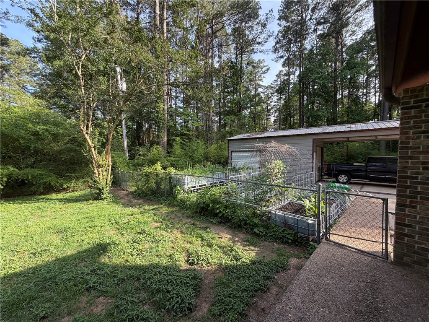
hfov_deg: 102.1
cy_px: 161
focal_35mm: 14
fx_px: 174
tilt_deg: -3.6
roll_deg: -1.2
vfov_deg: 85.7
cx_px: 214
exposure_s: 1/217
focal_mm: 2.22
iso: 40
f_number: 2.2
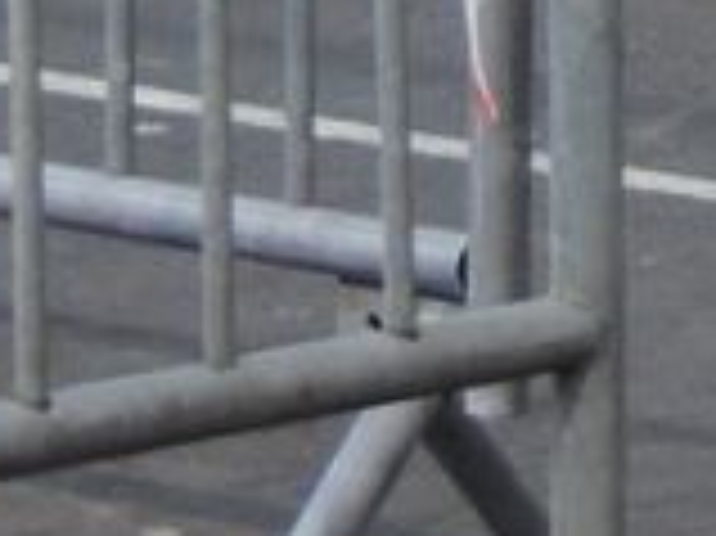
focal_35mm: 579
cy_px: -1135
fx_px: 11967
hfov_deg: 3.4
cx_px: 1594
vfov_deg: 2.5
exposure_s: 1/40
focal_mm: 16
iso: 400
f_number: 4.1
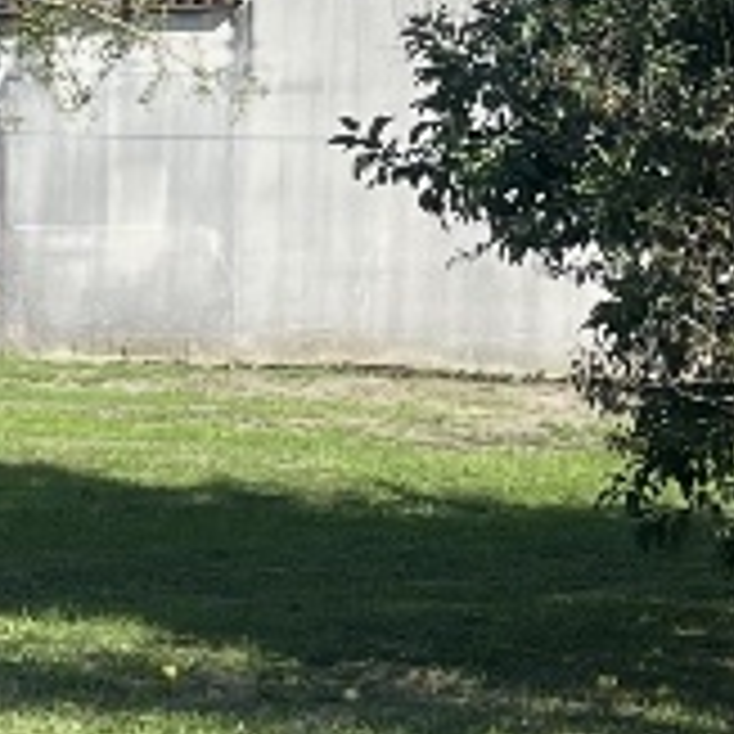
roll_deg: -0.9
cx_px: -126
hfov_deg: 10.6
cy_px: 1310
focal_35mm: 163
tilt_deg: -15.9
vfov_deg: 10.1
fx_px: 3910
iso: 32
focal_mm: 5.1
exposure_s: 1/1553
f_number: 1.6
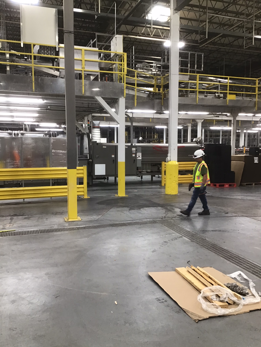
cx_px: 130
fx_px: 312
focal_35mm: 31
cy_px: 174
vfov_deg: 58.4
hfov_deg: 45.4
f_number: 2.4
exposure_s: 1/30
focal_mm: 3.3
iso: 50
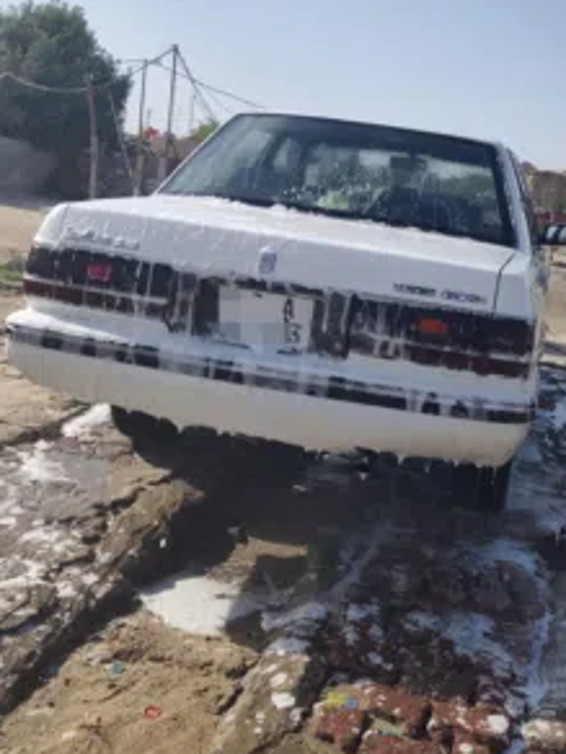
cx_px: 323
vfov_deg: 39.2
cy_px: 250
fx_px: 1046
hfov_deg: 30.2
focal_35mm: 48
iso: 50
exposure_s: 1/835
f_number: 1.7
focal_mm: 6.04
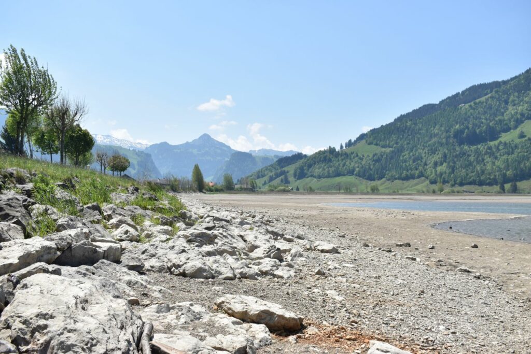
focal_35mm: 34
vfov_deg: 38.4
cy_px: 177
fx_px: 509
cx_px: 266
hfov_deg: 55.1
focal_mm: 23
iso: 100
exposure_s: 1/400
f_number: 6.3
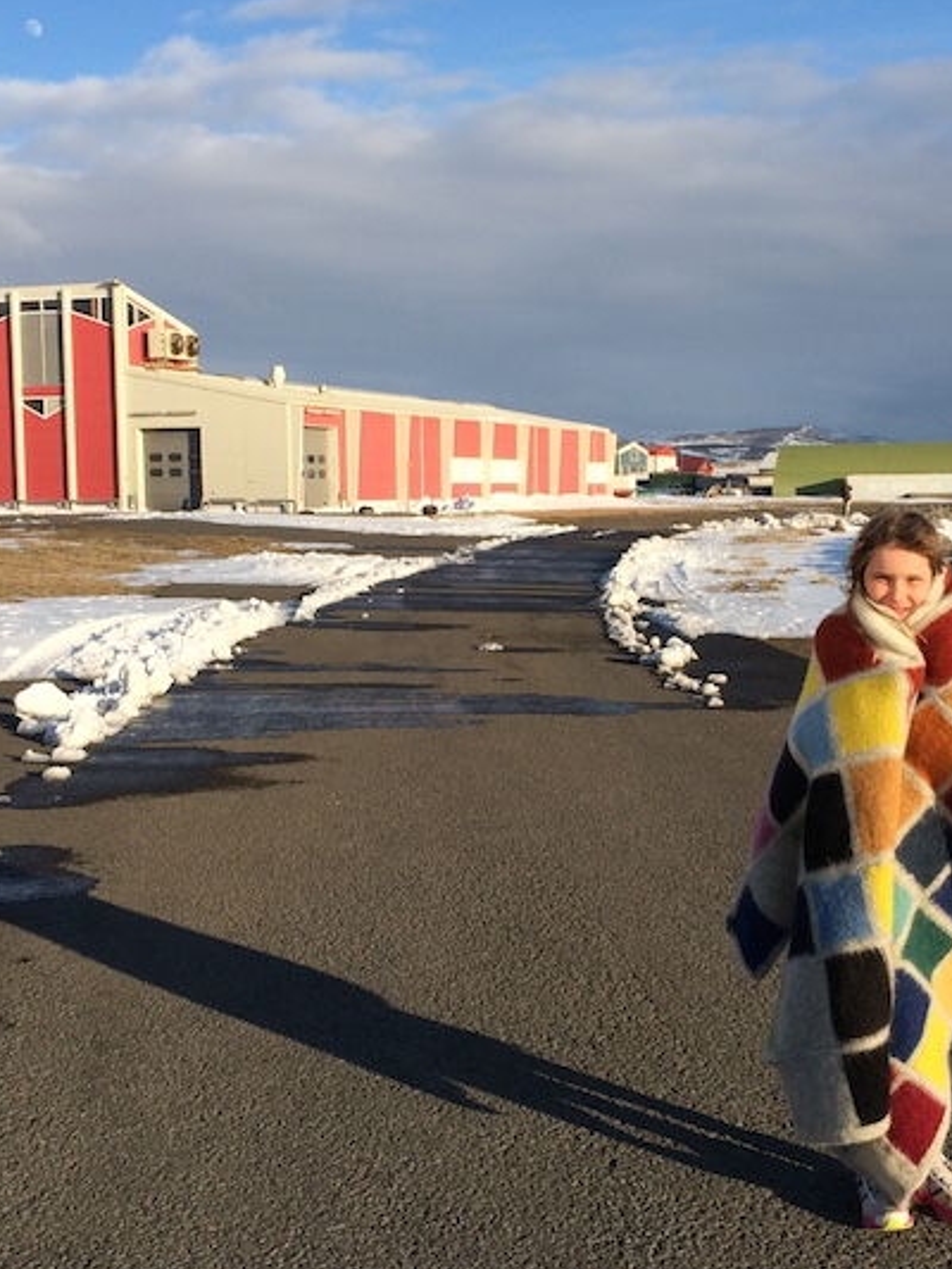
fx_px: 1723
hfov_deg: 30.8
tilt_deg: -5.9
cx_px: 571
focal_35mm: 47
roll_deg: +0.8
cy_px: 648
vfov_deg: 40.4
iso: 32
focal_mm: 4.15
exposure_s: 1/1709
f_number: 2.2
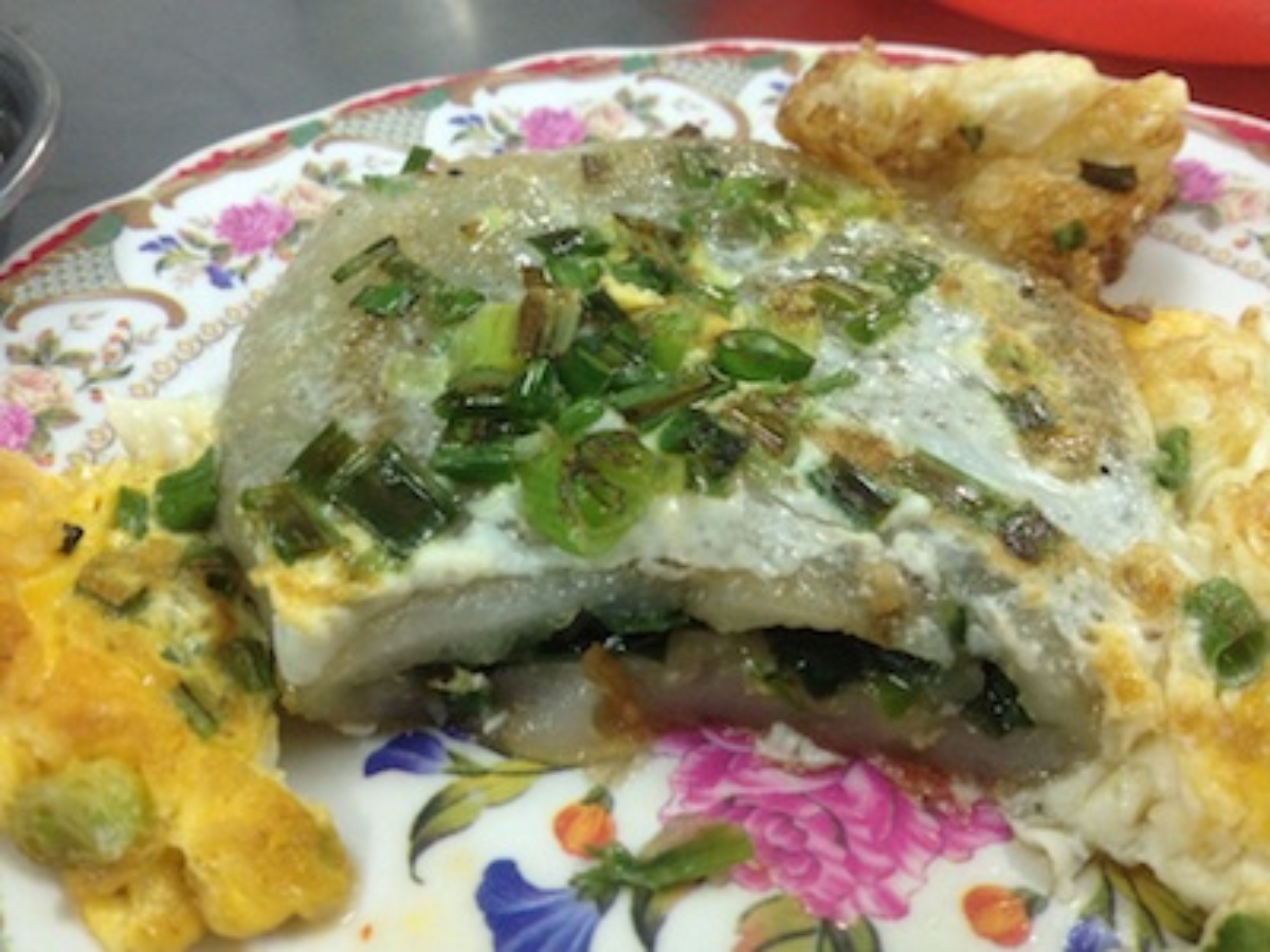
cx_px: 635
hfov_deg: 52.6
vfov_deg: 40.7
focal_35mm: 35
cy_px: 476
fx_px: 1284
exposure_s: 1/20
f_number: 2.4
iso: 250
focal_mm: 4.28
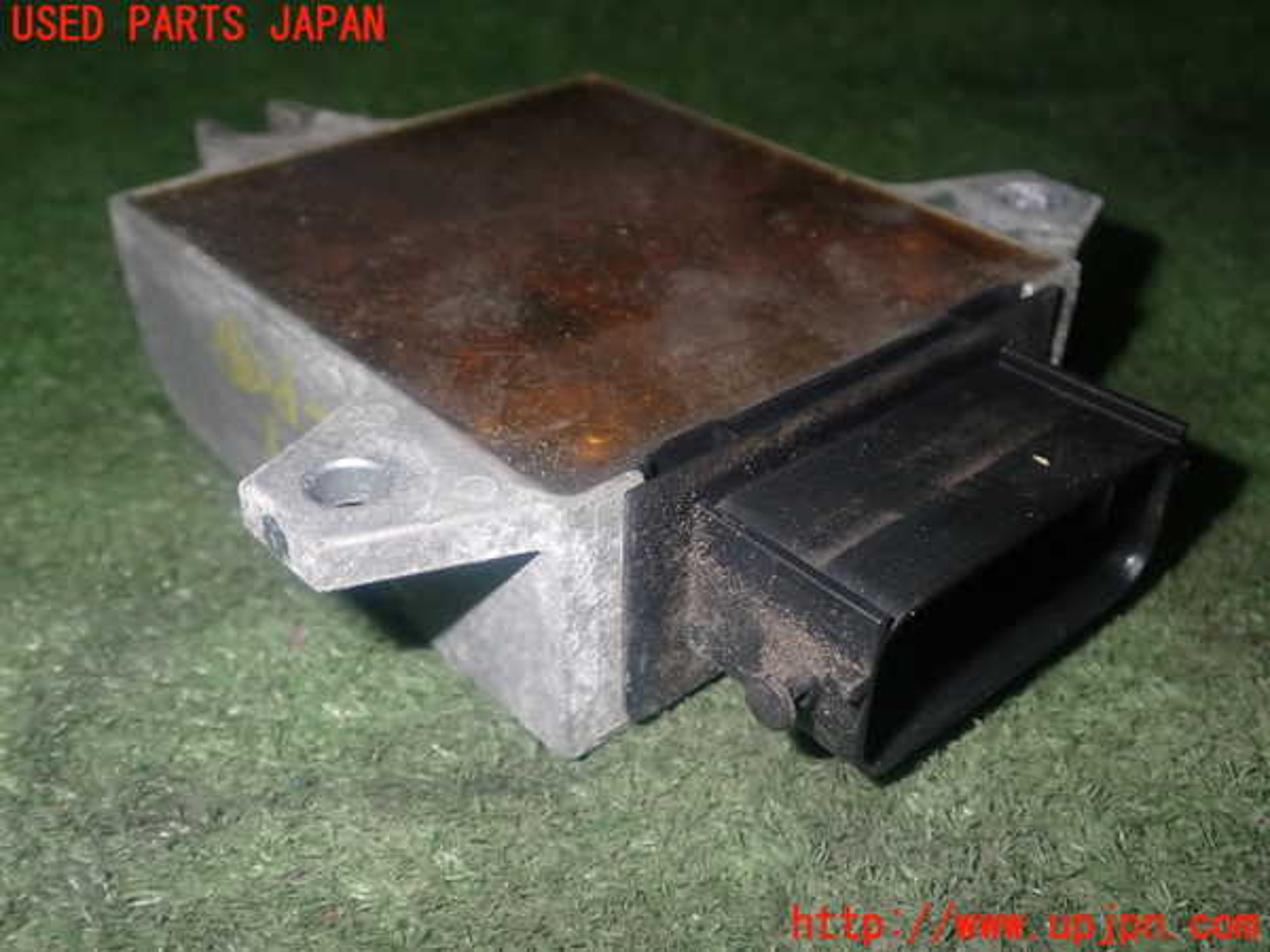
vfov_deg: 37.7
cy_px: 476
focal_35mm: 38
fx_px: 1394
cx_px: 635
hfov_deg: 49.0
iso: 320
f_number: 8
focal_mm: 6.83
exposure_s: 1/40
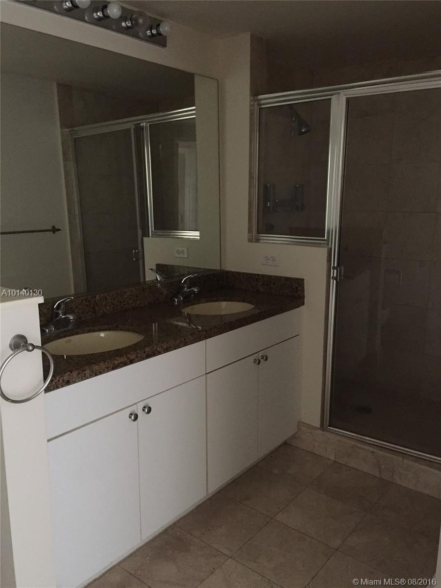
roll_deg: +1.1
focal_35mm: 29
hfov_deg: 48.2
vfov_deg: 61.7
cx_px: 220
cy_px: 294
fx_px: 493
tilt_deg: -11.3
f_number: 2.2
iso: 640
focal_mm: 4.15
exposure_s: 1/15
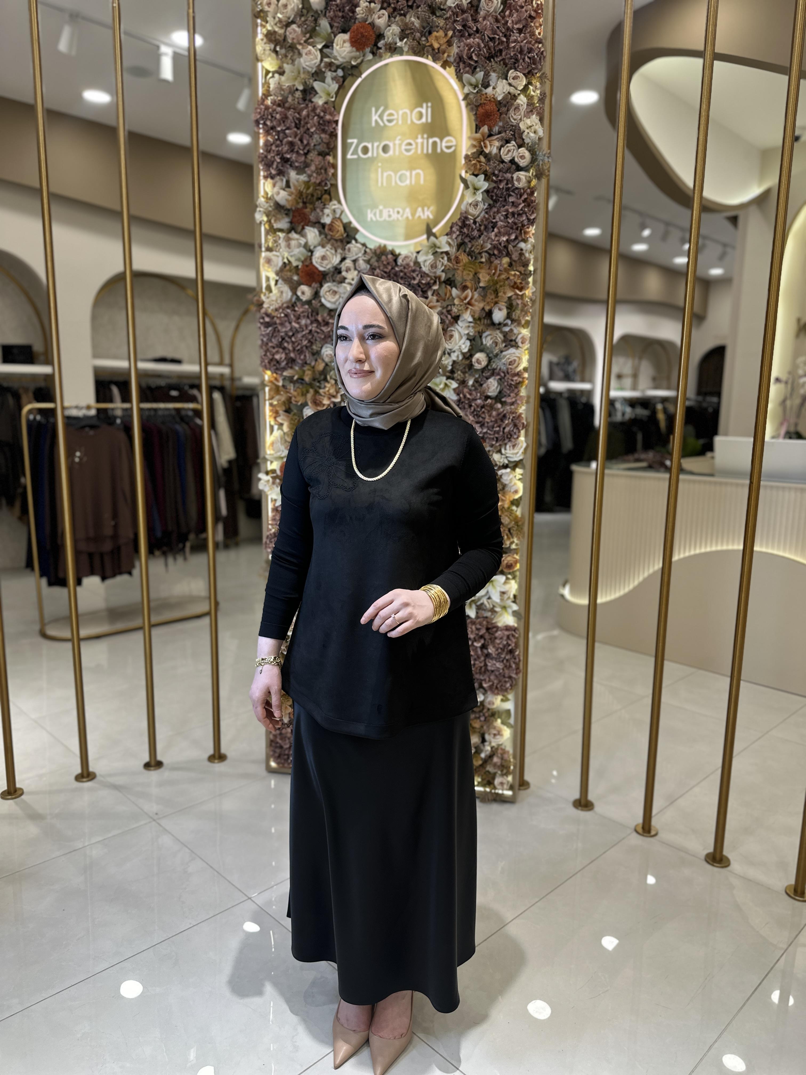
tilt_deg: -9.2
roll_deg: -1.5
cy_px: 538
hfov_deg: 56.8
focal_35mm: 24
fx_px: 745
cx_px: 403
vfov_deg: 71.6
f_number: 1.78
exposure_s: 1/115
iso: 64
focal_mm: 6.86
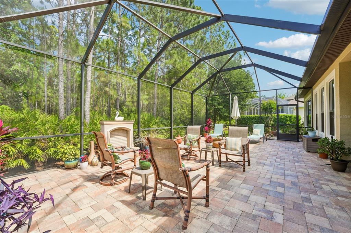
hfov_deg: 104.3
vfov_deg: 81.2
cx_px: 176
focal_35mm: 14
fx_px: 136
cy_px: 116
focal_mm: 14
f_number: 11
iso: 100
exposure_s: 1/30
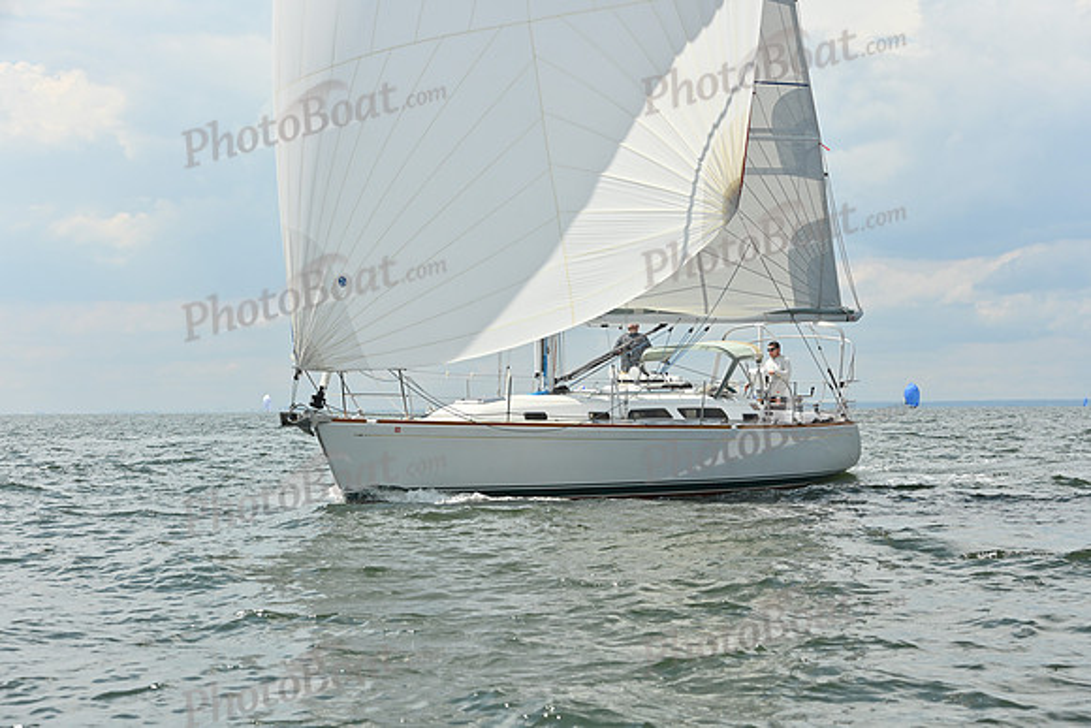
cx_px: 546
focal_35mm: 70
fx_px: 2122
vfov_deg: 19.5
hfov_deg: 28.8
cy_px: 364
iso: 320
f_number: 7.1
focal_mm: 70
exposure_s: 1/1600
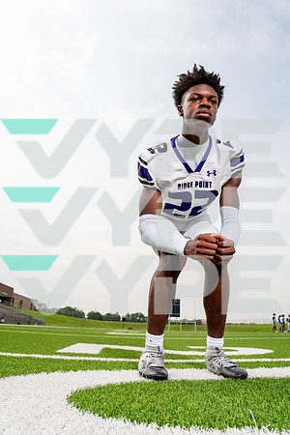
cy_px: 218
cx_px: 145
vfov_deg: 73.7
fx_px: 290
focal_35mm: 24
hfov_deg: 53.1
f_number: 5.6
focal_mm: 24
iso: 125
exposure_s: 1/800
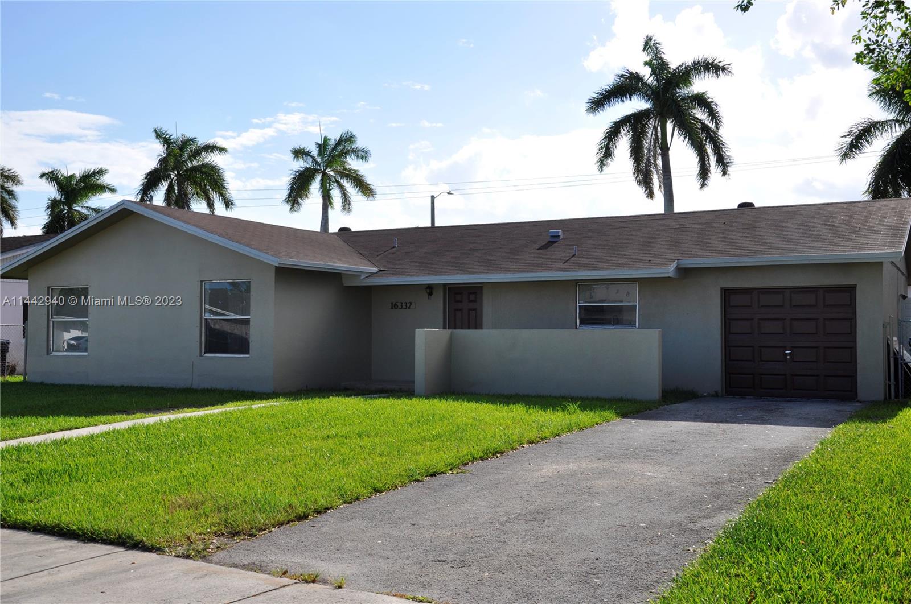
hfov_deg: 51.3
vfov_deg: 35.4
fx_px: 948
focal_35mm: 38
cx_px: 456
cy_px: 302
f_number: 10
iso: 200
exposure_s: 1/500
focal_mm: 25
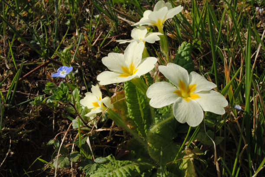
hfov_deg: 41.1
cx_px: 132
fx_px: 354
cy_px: 88
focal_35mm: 48
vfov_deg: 28.2
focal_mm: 32
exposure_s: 1/30
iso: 100
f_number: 20
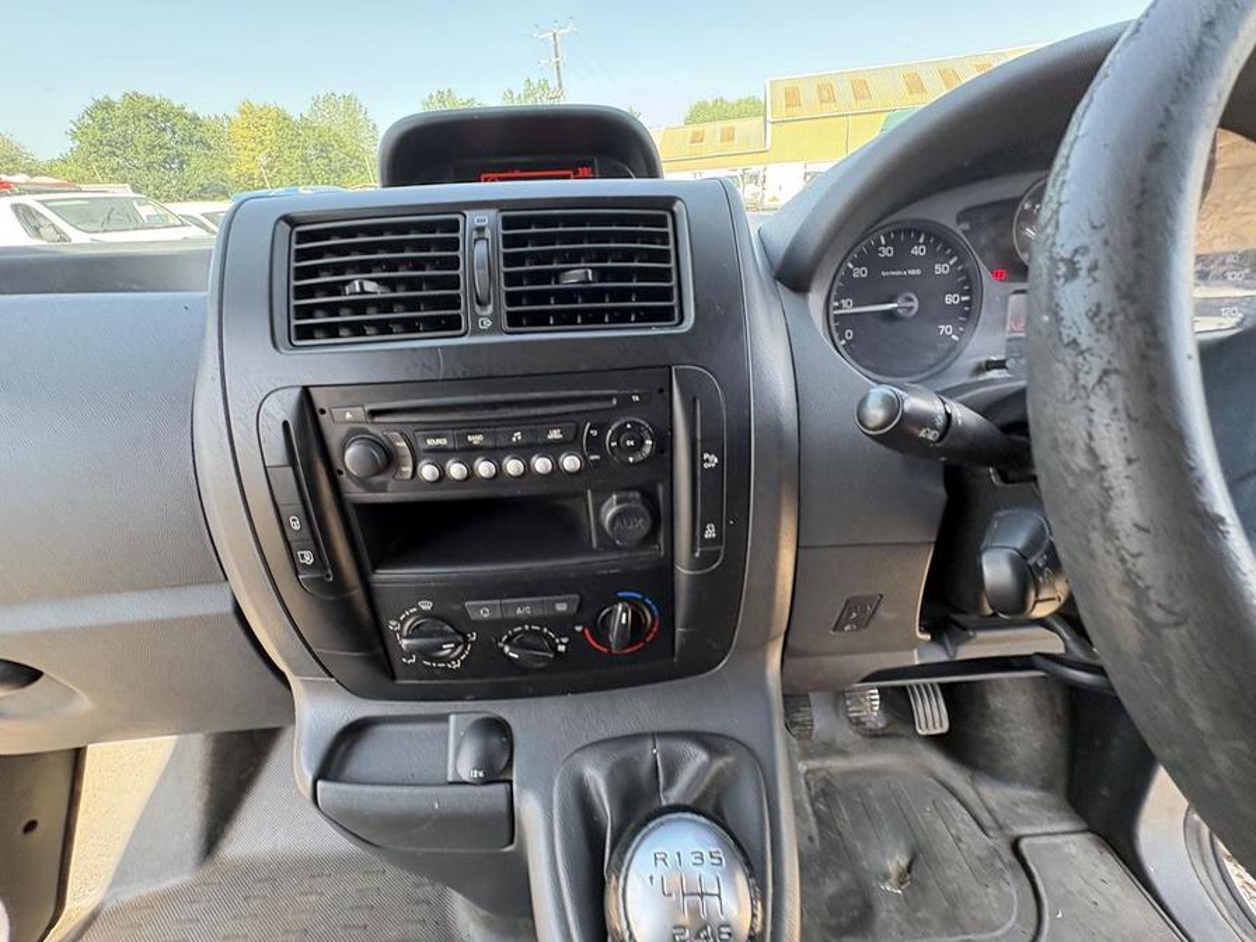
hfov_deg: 102.1
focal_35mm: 14
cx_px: 628
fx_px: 508
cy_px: 471
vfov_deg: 85.7
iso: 200
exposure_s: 1/95
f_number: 2.2
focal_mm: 2.22
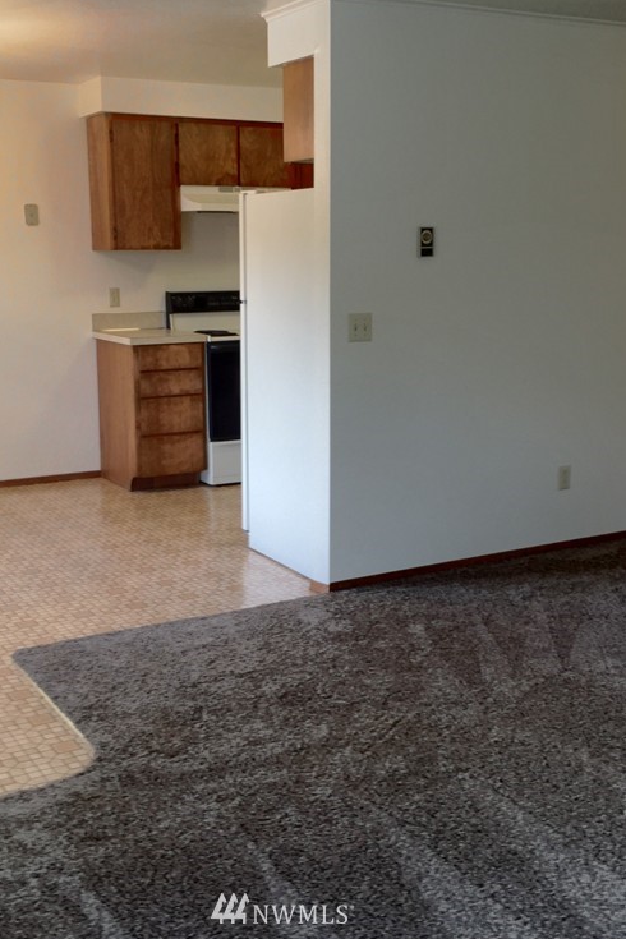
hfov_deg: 31.9
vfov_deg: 46.4
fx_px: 1095
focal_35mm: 42
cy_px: 467
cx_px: 283
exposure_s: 1/20
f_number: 2.2
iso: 32
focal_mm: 4.15
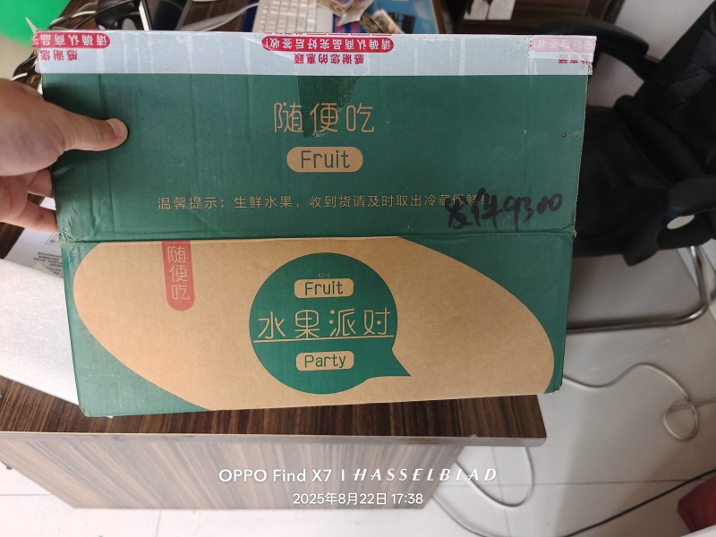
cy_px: 268
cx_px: 358
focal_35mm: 23
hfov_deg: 73.9
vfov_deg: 58.9
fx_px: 476
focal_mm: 6.06
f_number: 1.6
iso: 640
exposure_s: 1/100
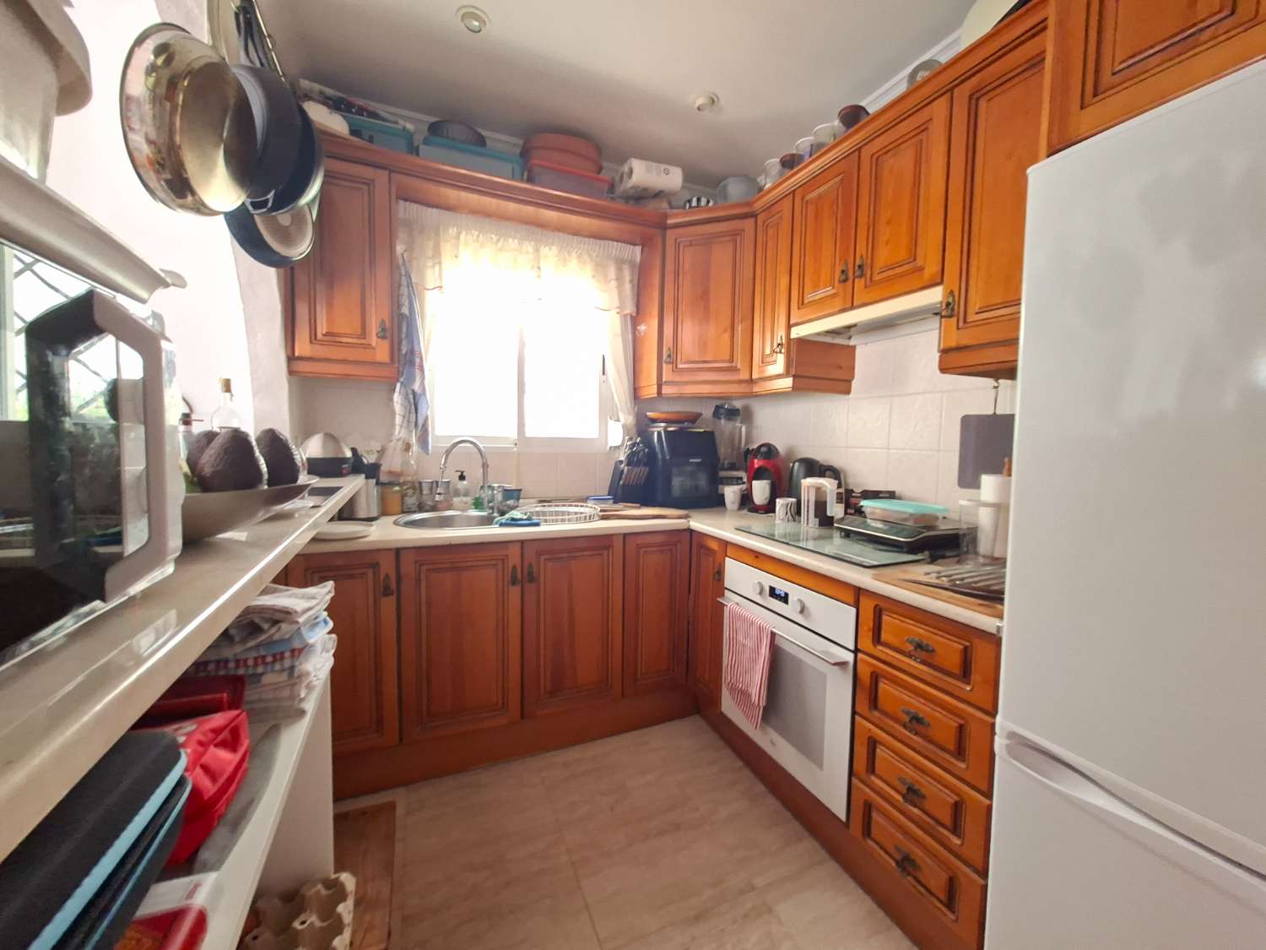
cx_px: 633
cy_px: 475
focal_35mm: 13
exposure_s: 1/24
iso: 200
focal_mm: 1.74
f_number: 2.2
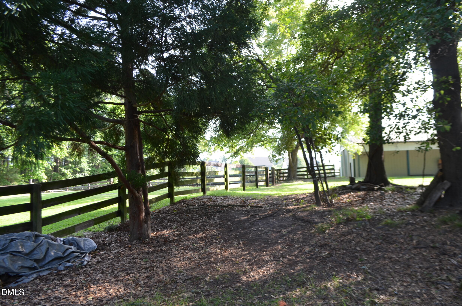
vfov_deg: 47.7
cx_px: 231
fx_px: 346
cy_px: 153
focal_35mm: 27
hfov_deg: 67.5
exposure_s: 1/125
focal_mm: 18
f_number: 5.6
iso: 280
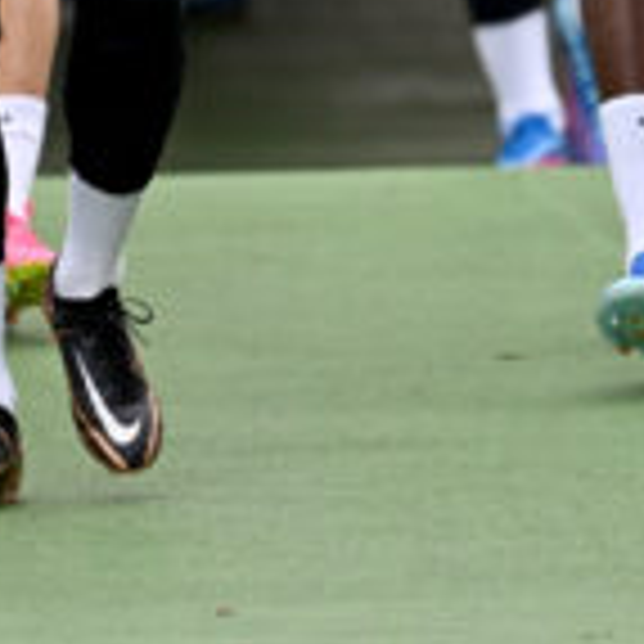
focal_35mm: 1782
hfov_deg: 1.0
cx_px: 356
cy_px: -387
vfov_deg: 1.0
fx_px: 37508
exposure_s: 1/1000
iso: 640
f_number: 4
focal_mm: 400
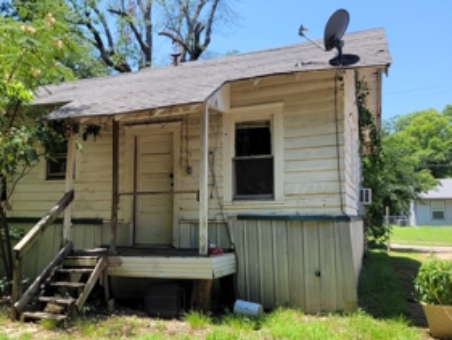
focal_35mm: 37
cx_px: 156
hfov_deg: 49.4
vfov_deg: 38.6
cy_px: 189
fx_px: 483
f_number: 1.8
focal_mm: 5.4
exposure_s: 1/984
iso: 40
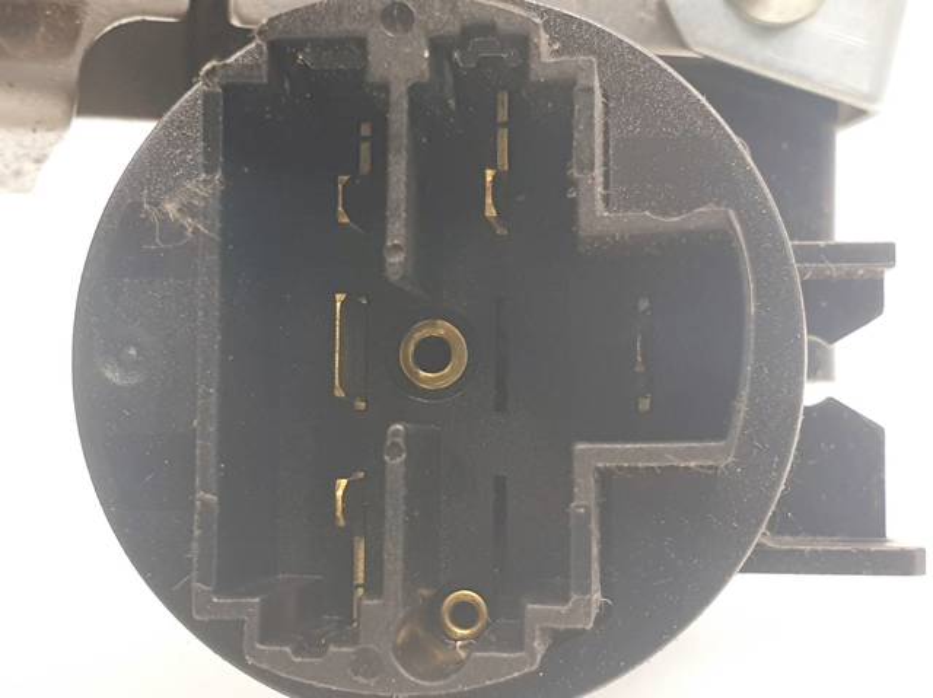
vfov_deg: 53.0
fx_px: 700
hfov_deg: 67.3
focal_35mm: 26
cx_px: 466
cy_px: 349
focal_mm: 4.3
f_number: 2.4
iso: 80
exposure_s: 1/100
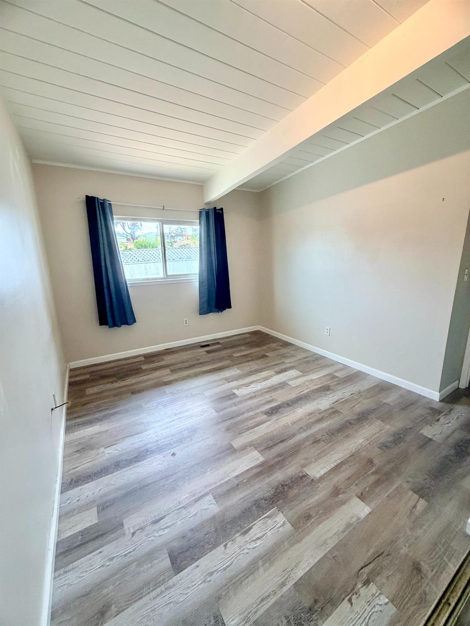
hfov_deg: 85.7
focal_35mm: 14
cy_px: 313
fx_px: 253
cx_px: 235
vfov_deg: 102.0
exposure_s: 1/120
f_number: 2.2
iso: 200
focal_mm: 2.22
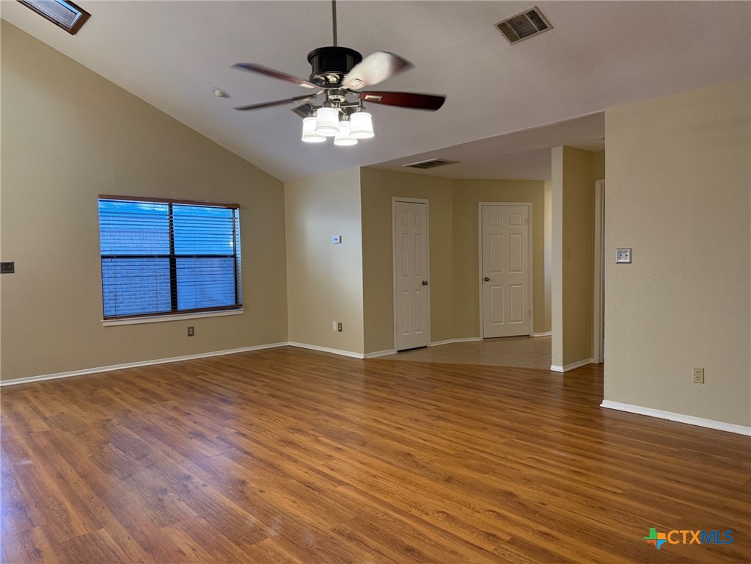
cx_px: 376
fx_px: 521
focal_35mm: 24
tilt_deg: -0.8
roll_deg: +2.8
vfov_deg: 56.8
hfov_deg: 71.6
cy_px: 282
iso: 320
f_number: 1.78
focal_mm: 6.76
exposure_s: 1/120
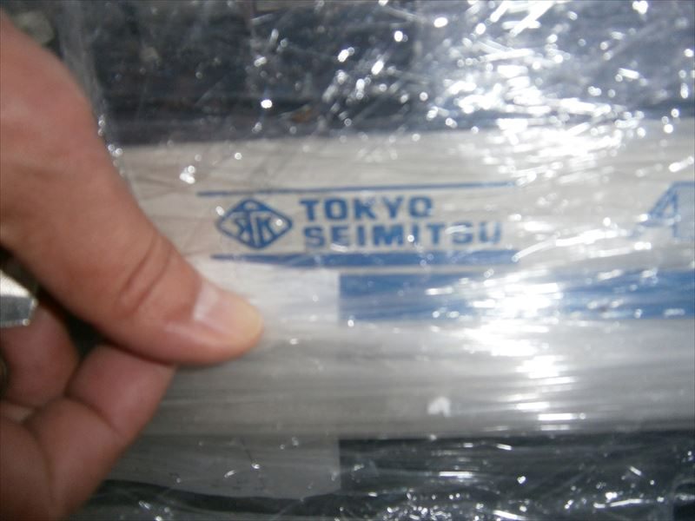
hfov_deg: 67.3
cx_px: 348
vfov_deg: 53.1
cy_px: 260
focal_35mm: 26
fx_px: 522
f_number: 2.8
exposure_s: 1/30
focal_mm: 4.7
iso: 125
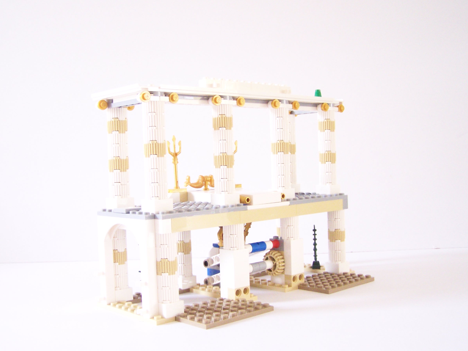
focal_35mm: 41
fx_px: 554
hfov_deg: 45.8
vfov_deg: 35.1
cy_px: 170
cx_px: 227
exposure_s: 1/10
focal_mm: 6.3
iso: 400
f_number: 3.2
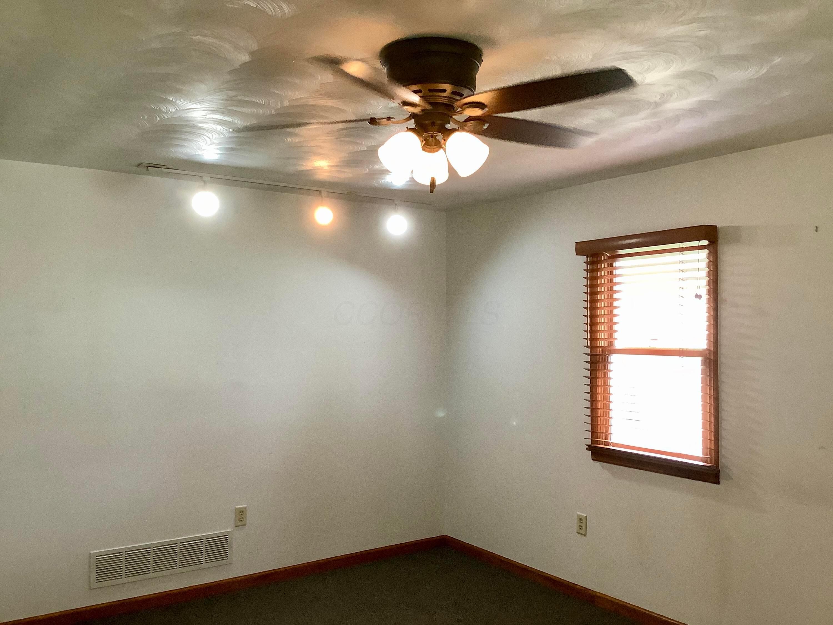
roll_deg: +0.3
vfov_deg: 45.4
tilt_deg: +0.2
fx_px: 746
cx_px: 416
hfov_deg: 58.4
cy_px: 312
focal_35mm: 31
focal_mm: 3.3
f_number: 2.4
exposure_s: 1/60
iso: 200
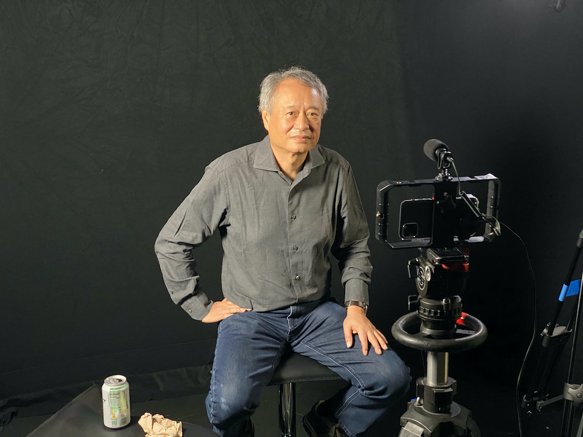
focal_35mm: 52
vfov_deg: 28.0
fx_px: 876
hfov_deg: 36.8
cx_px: 292
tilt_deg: -16.3
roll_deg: +0.1
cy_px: 218
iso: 800
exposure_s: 1/30
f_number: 2
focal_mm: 6
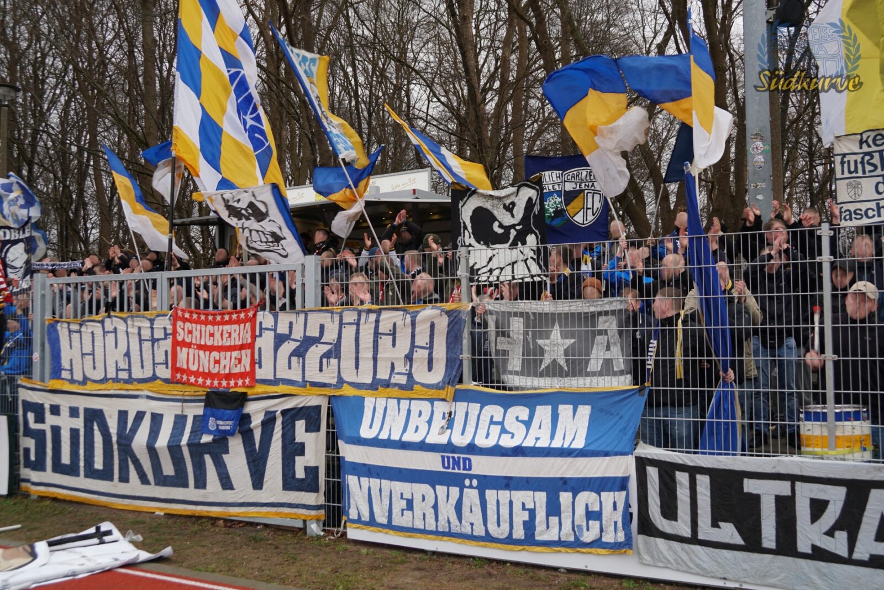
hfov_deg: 53.1
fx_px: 884
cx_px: 442
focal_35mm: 36
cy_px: 295
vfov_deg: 36.9
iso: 100
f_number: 5
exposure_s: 1/160
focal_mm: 24
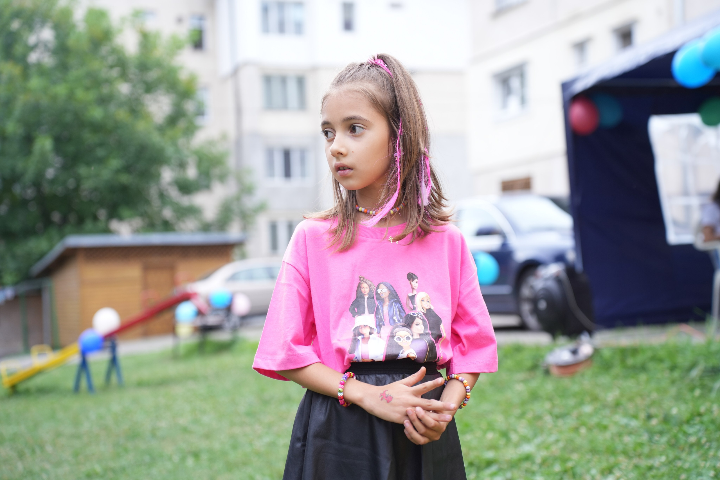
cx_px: 360
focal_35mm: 55
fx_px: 1100
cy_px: 240
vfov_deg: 24.6
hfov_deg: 36.2
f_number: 2.8
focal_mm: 55
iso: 400
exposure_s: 1/320
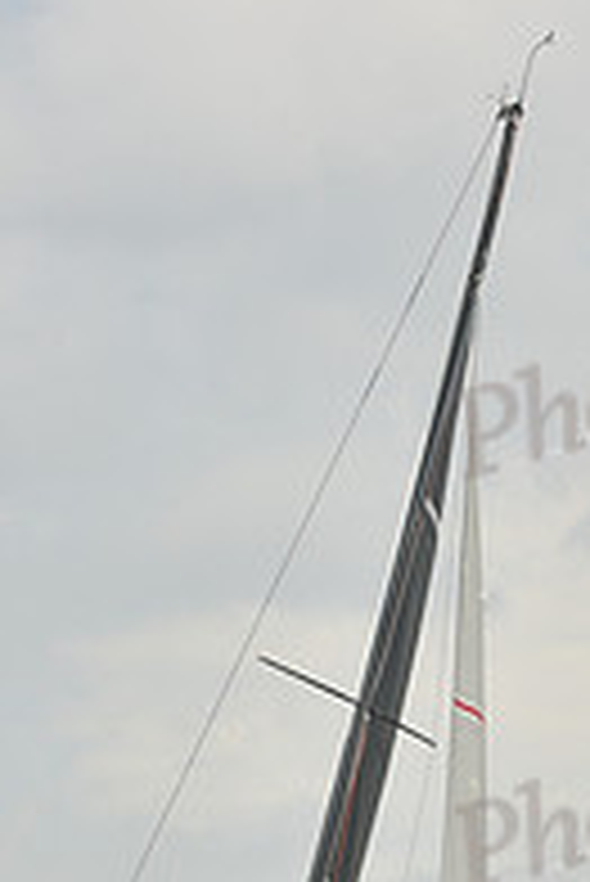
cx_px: 223
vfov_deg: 9.8
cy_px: 1076
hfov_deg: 6.6
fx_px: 5079
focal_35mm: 207
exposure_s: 1/800
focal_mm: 70
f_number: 8
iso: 250
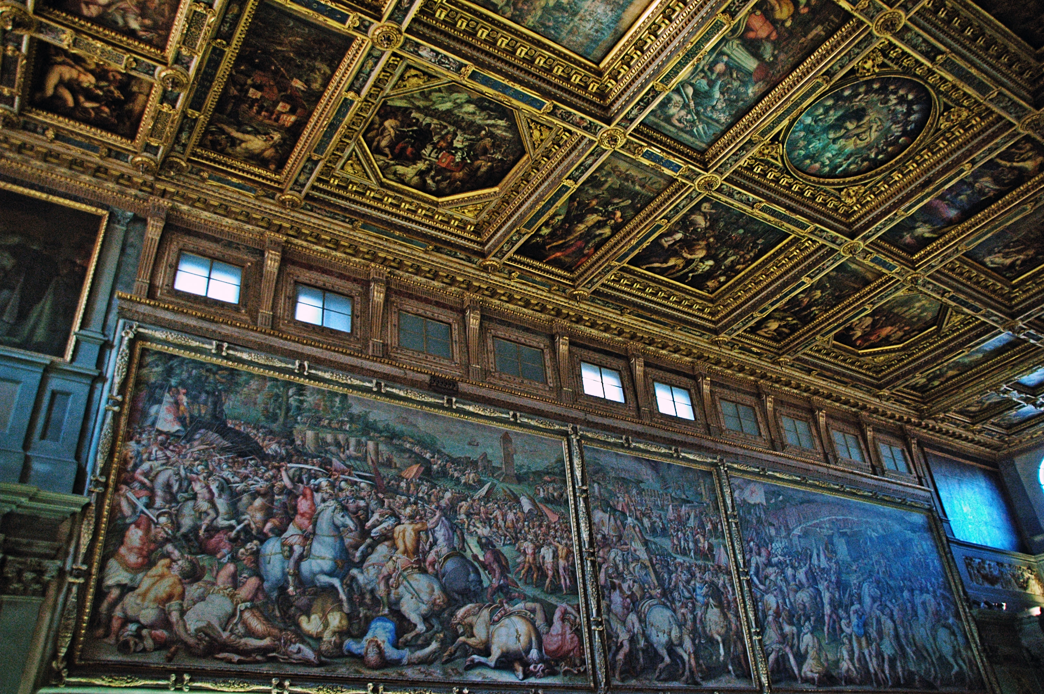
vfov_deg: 47.8
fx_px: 782
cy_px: 347
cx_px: 522
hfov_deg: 67.4
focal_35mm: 27
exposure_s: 1/60
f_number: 3.5
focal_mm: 18
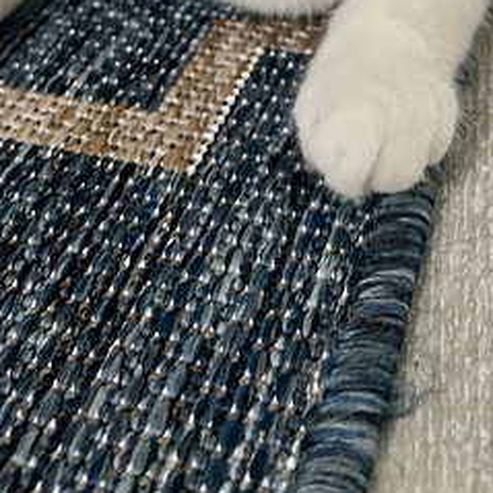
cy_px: -178
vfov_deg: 23.3
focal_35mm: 64
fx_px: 1031
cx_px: 268
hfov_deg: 26.9
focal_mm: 5.1
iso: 400
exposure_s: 1/60
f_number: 1.6
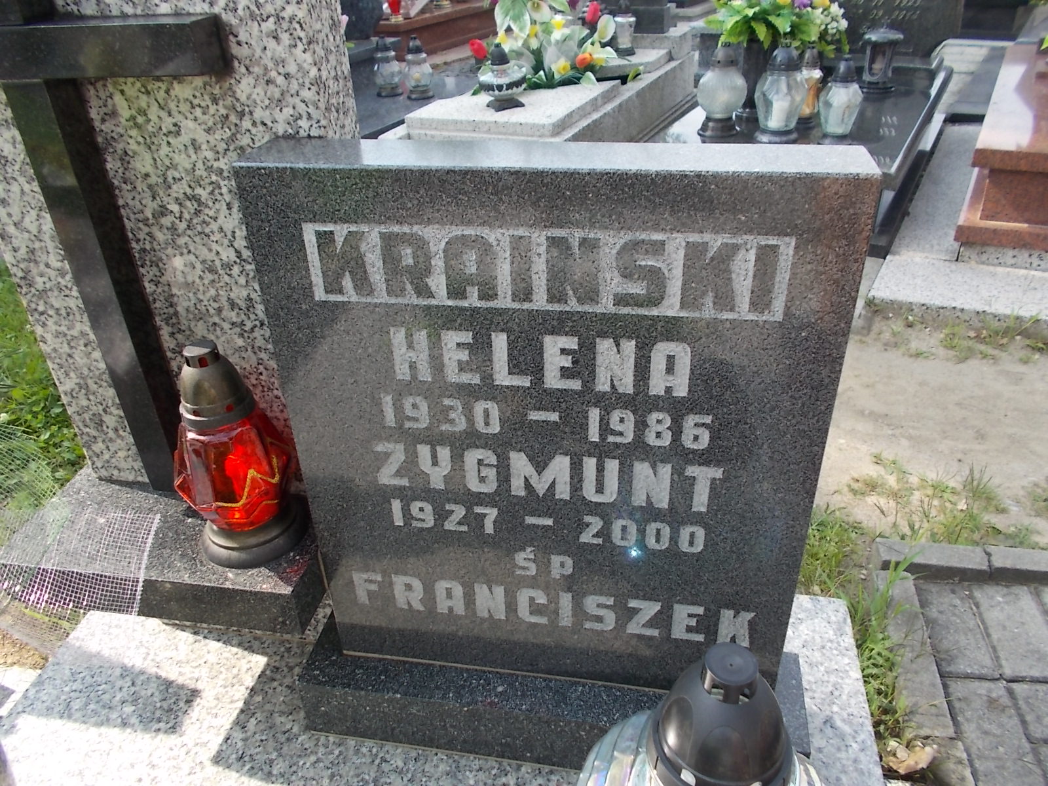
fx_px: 787
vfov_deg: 53.1
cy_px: 393
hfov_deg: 67.3
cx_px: 524
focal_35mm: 26
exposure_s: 1/320
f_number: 3.2
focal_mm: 4.6
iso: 80
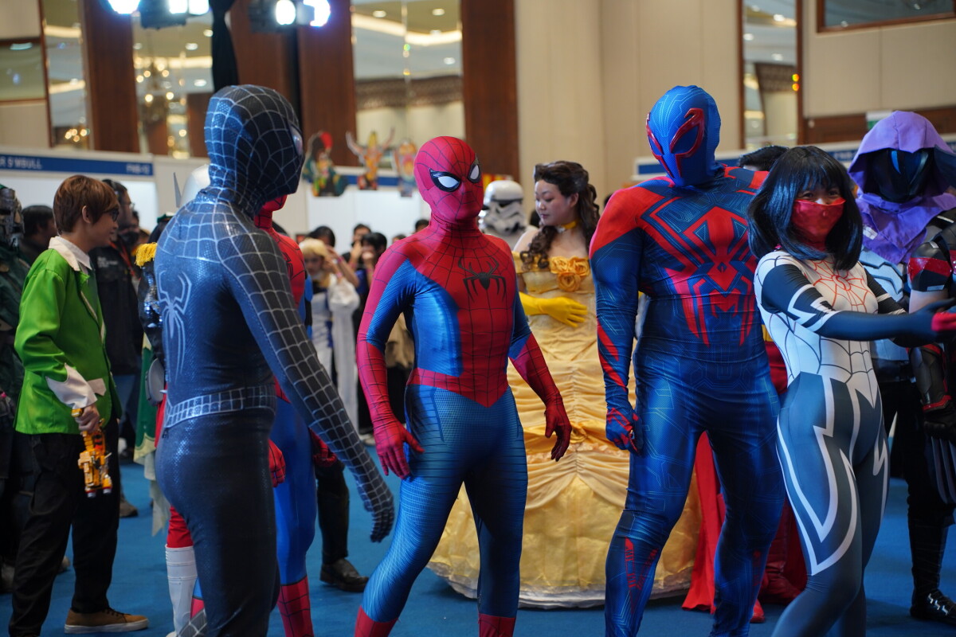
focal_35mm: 70
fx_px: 1859
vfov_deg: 19.5
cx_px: 478
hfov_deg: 28.8
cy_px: 318
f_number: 3.2
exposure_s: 1/125
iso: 800
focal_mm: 70
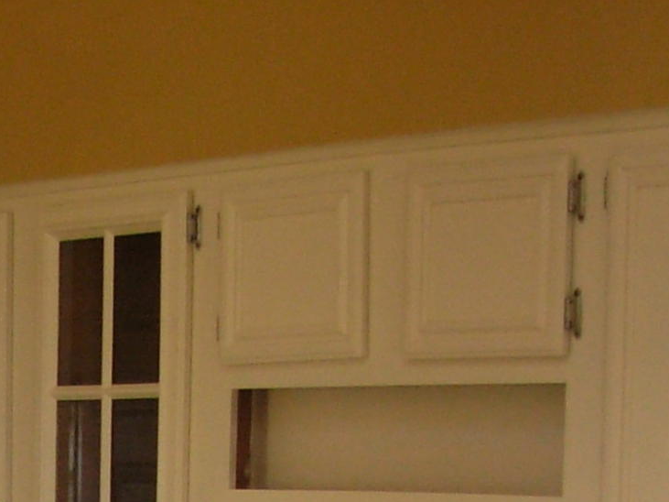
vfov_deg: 8.9
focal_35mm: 156
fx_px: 3014
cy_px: 1015
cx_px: -156
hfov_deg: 12.3
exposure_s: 1/46.5
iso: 163
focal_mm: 6.3
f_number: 2.9
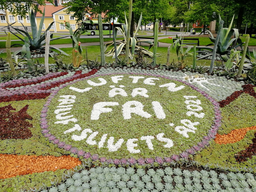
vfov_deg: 51.4
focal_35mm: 27
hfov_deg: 65.3
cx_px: 128
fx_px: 200
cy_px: 96
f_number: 2.2
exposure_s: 1/625
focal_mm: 3.95
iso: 50
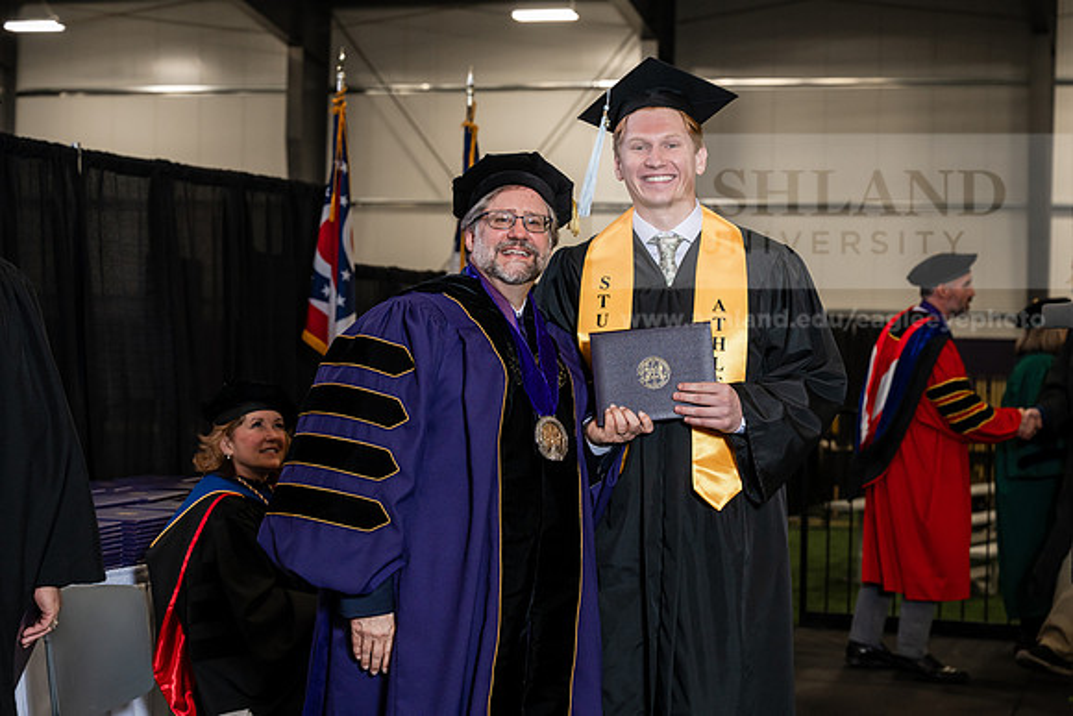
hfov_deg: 28.8
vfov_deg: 19.5
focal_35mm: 70
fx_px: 2087
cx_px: 536
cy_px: 358
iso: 1250
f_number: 5
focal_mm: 70
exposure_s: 1/200
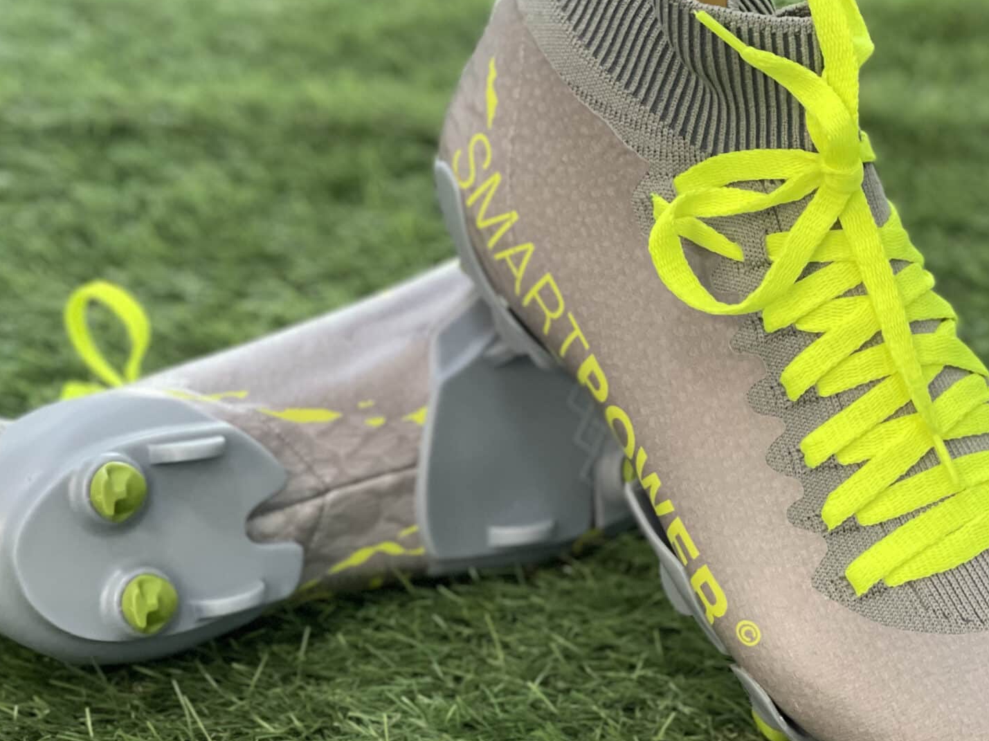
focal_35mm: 91
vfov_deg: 16.2
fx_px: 2599
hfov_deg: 21.5
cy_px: 419
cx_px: 573
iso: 320
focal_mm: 6
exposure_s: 1/40
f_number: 2
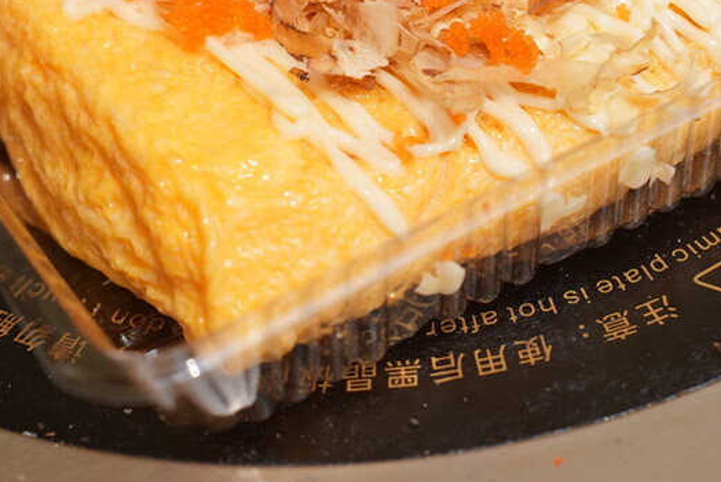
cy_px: -23
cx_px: 475
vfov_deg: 10.7
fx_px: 2545
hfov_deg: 16.1
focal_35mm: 127
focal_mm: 52
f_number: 4
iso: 100
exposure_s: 1/1600
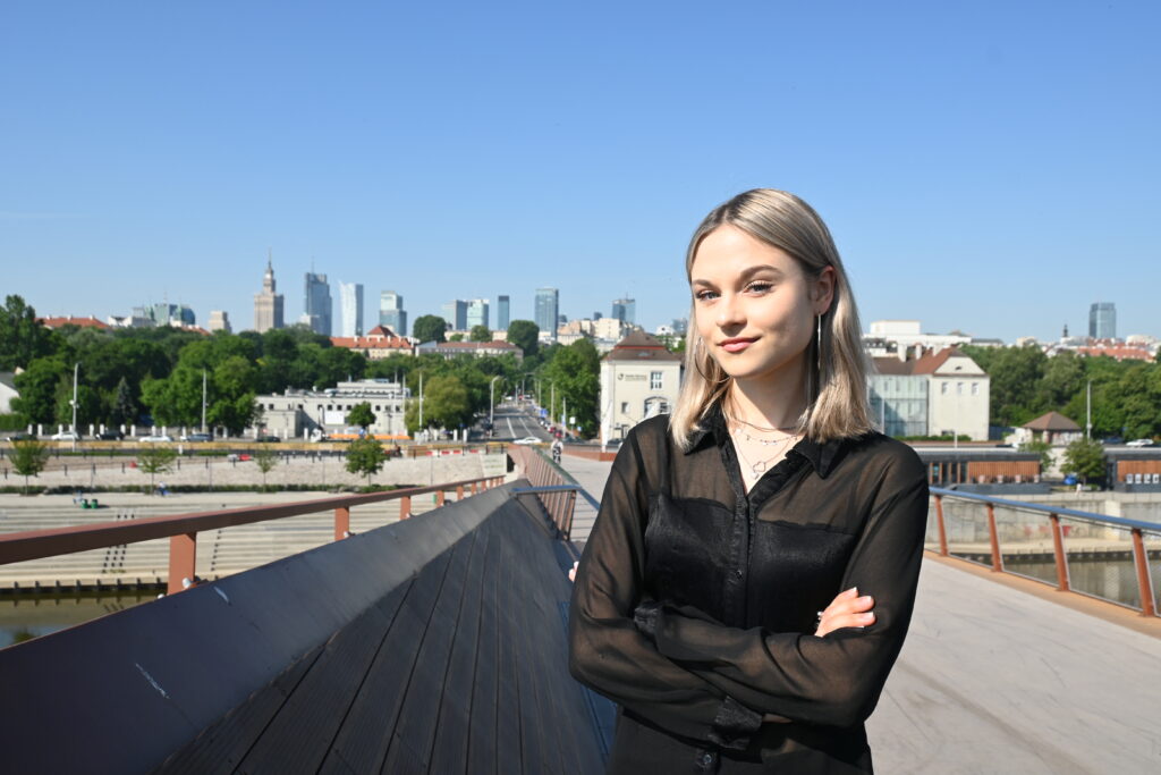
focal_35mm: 32
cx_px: 580
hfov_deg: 58.3
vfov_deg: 40.8
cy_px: 388
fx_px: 1040
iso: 100
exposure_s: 1/400
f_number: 7.1
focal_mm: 21.5
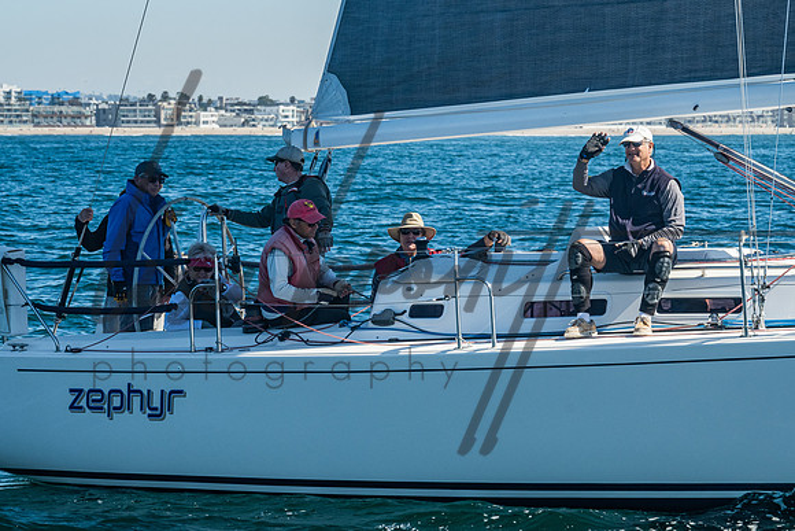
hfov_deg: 10.3
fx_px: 4387
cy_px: 148
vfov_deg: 6.9
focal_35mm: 199
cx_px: 508
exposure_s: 1/320
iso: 400
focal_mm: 120
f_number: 10
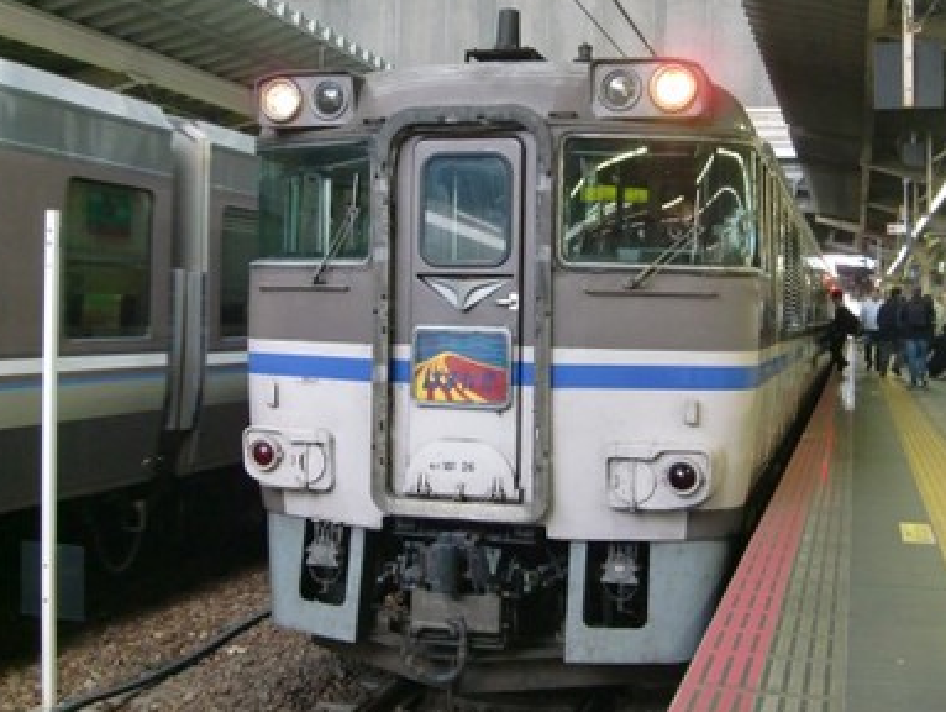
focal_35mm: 48
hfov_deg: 39.6
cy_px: 349
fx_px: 1313
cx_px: 477
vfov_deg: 30.3
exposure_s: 1/100
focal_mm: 8.2
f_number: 3.3
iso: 400
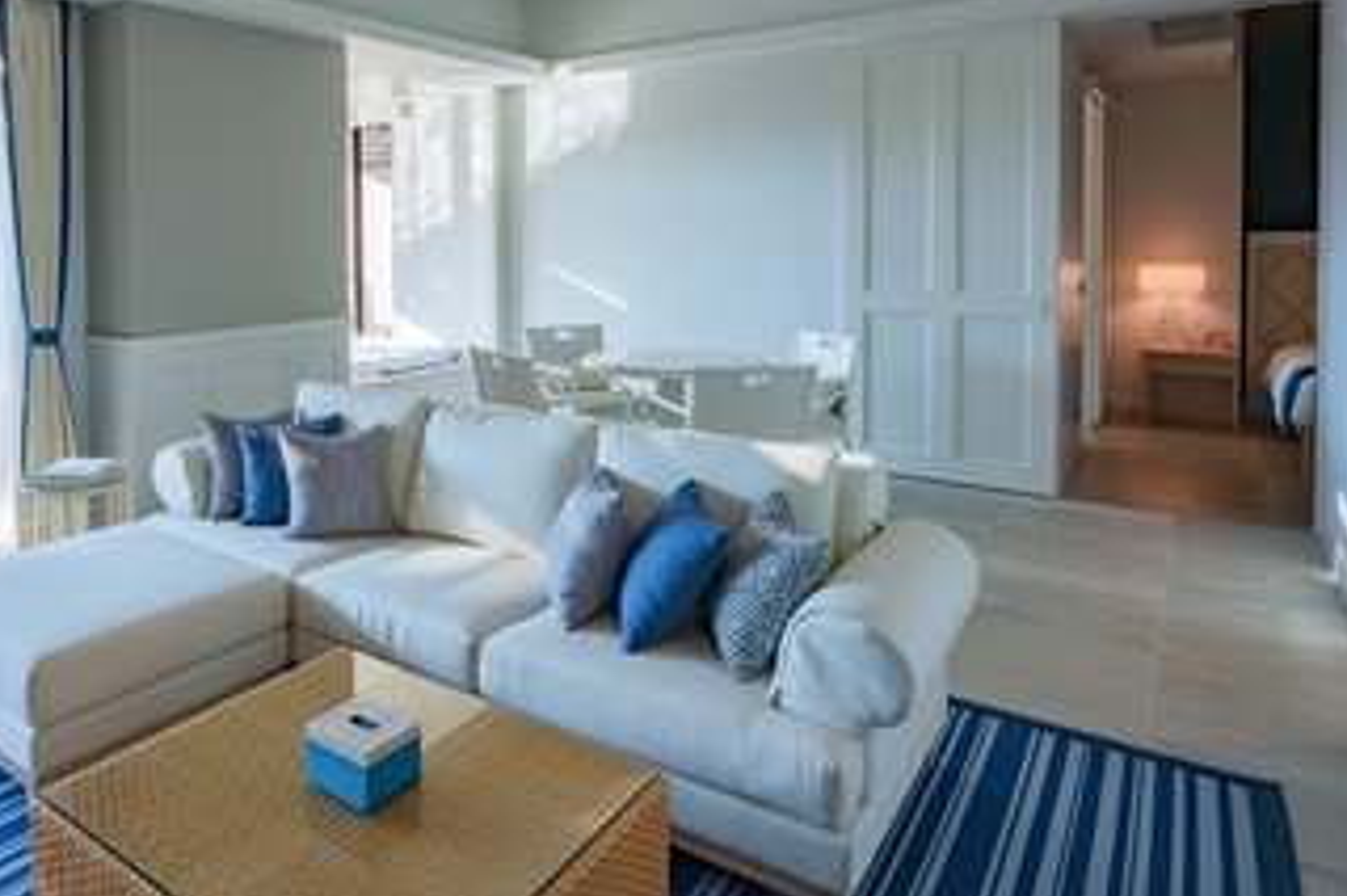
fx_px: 942
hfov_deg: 67.2
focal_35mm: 25
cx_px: 358
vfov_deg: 49.4
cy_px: 257
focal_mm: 16.8
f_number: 9
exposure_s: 1/15
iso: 125
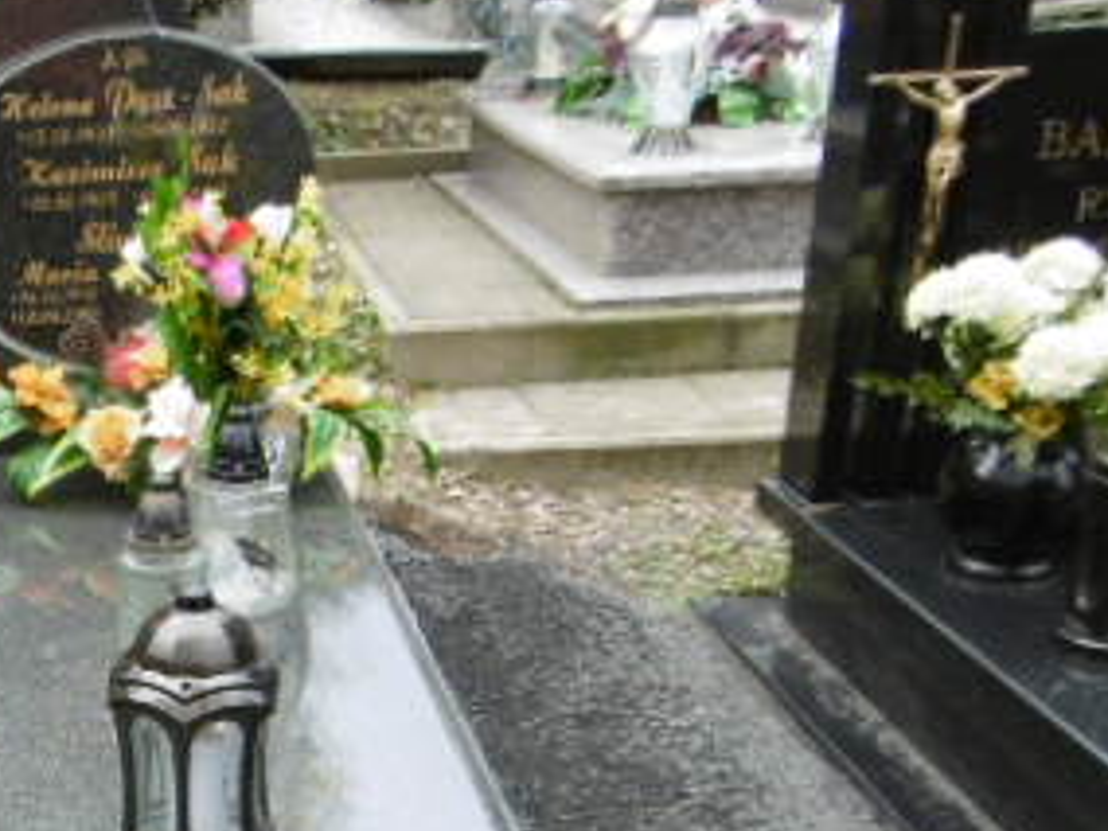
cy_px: 722
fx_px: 1728
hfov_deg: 32.7
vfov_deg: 26.3
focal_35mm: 54
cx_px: 4
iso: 100
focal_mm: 4.3
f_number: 3.1
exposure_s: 1/125
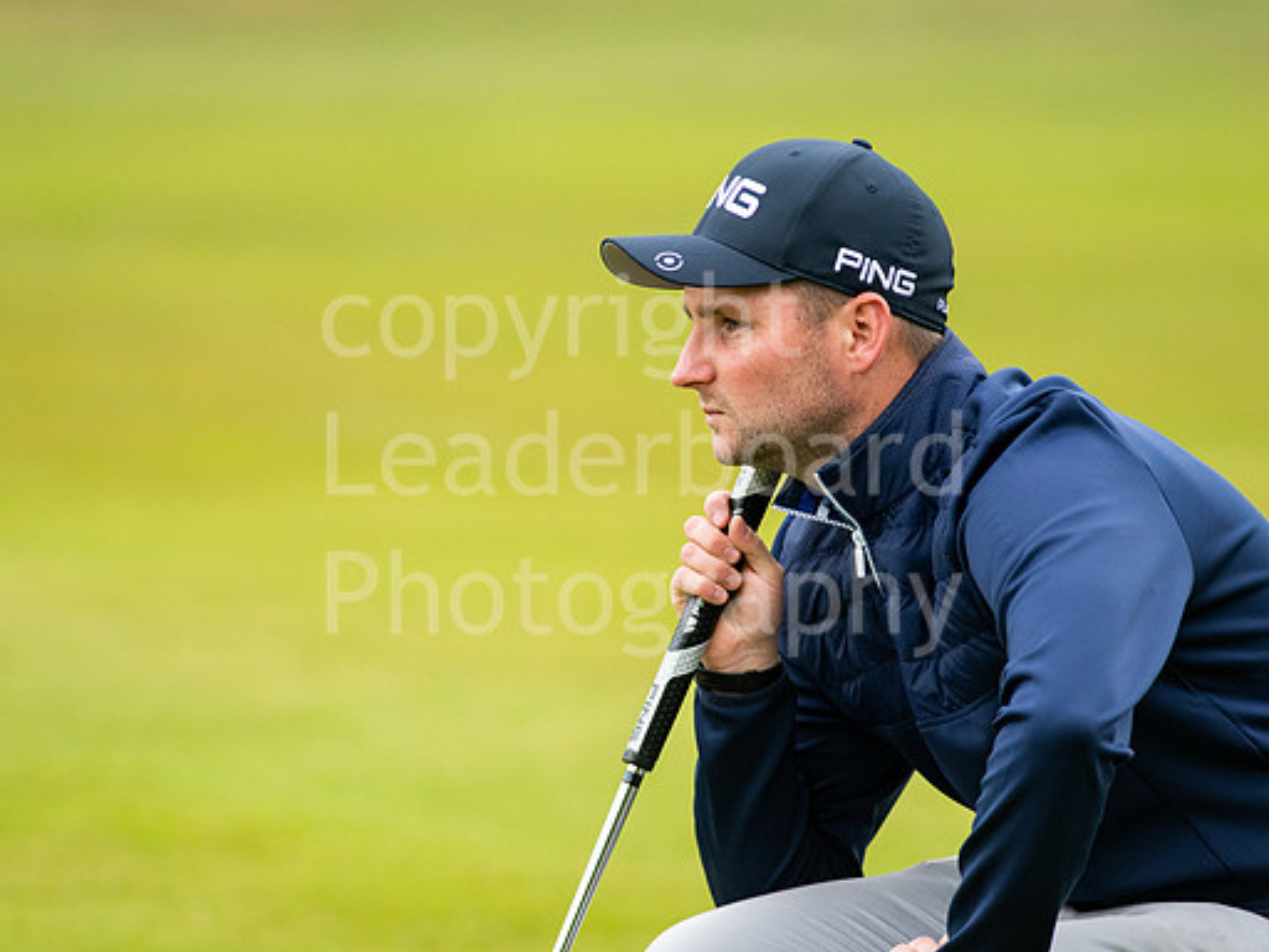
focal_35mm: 490
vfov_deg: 3.0
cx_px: 647
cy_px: 477
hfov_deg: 4.0
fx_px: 17963
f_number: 4
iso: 1250
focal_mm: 300
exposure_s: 1/1250
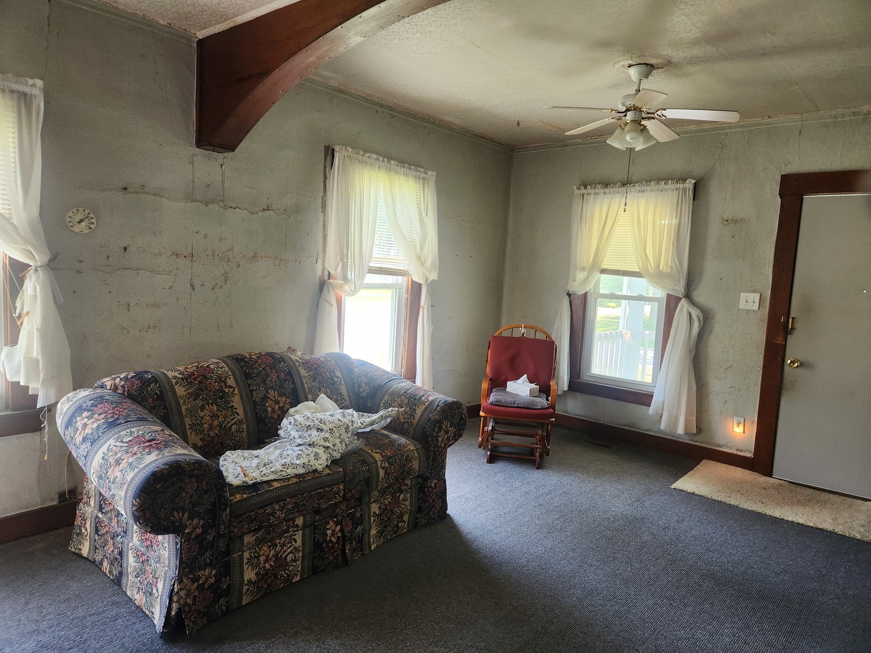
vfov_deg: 58.9
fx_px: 579
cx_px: 436
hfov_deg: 73.9
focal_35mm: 23
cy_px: 326
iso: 200
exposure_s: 1/120
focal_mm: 5.4
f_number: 1.8
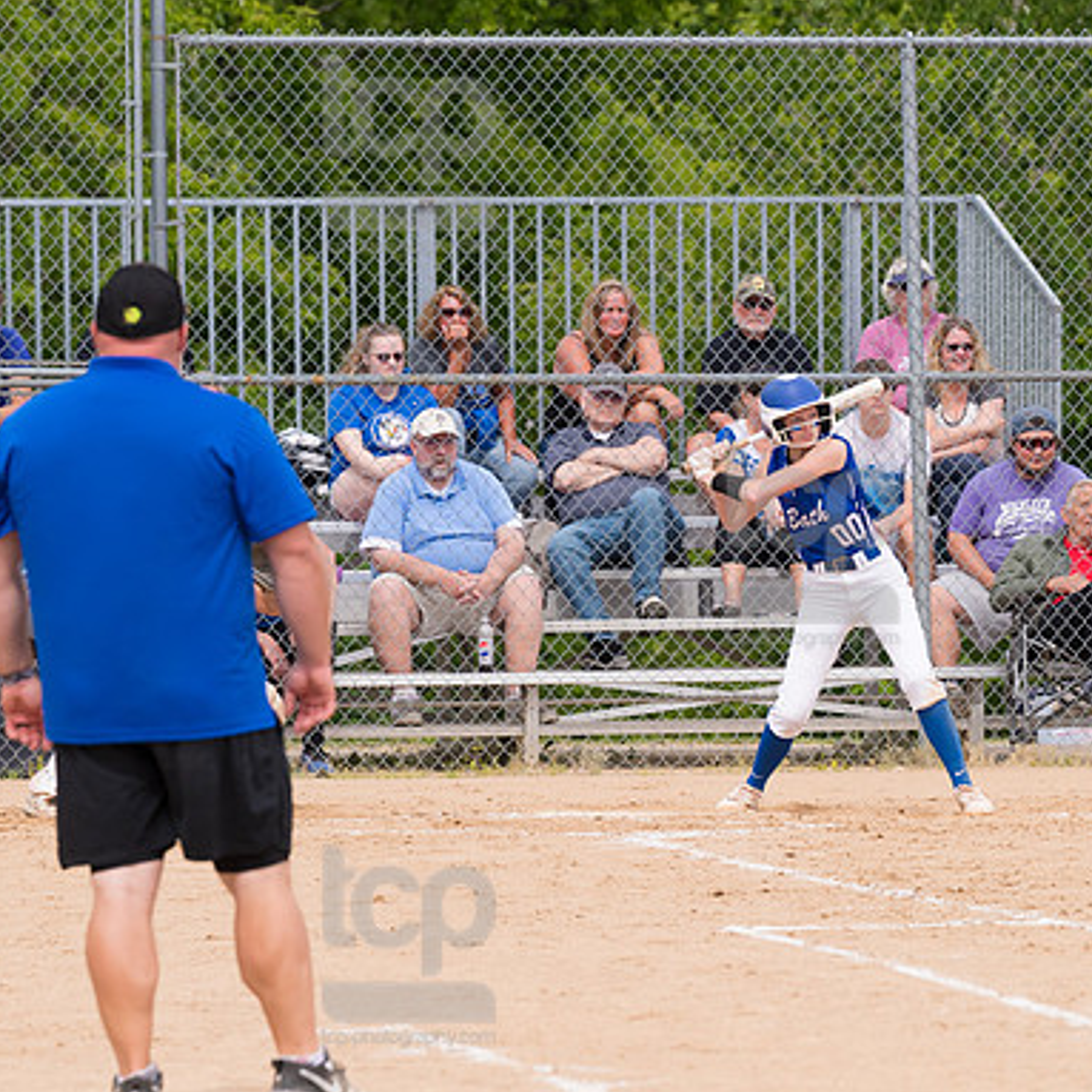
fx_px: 13776
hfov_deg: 4.5
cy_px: 547
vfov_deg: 4.5
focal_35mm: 386
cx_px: 813
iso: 320
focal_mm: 200
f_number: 5.6
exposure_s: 1/1600
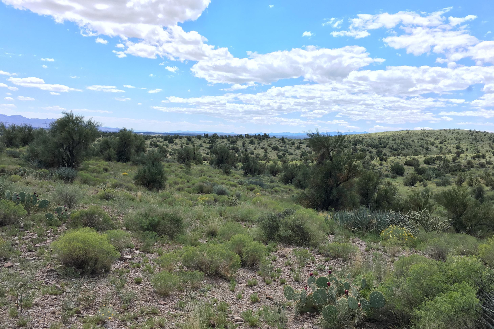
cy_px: 165
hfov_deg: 60.3
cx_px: 246
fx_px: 425
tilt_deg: -4.3
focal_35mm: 31
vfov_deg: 42.3
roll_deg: -2.5
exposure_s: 1/905
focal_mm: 4.15
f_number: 2.2
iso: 25
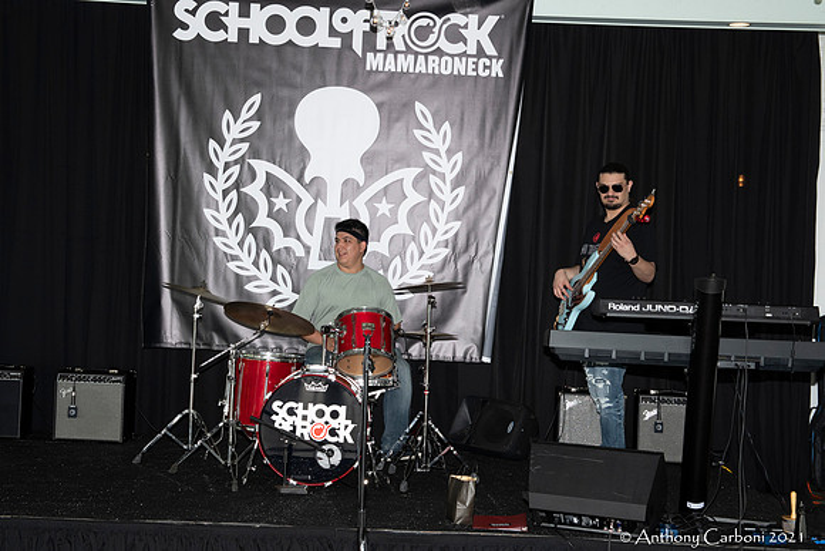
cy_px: 276
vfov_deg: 25.8
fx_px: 1203
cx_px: 412
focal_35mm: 52
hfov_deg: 37.8
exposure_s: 1/160
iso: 500
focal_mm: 35
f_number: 8
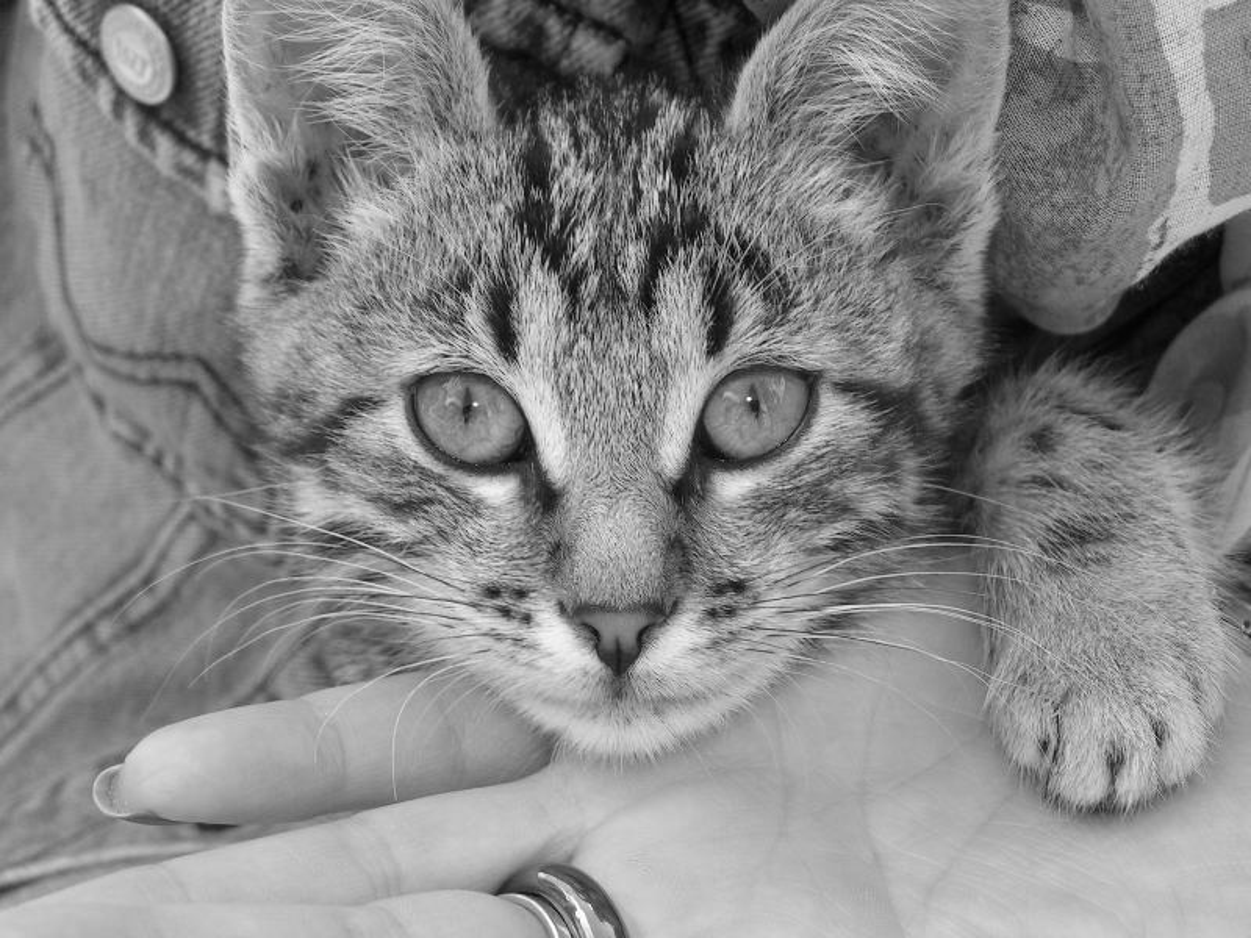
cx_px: 626
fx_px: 2421
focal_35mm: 67
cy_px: 469
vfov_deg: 21.9
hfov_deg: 29.0
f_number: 3.5
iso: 50
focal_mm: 11.1
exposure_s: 1/100
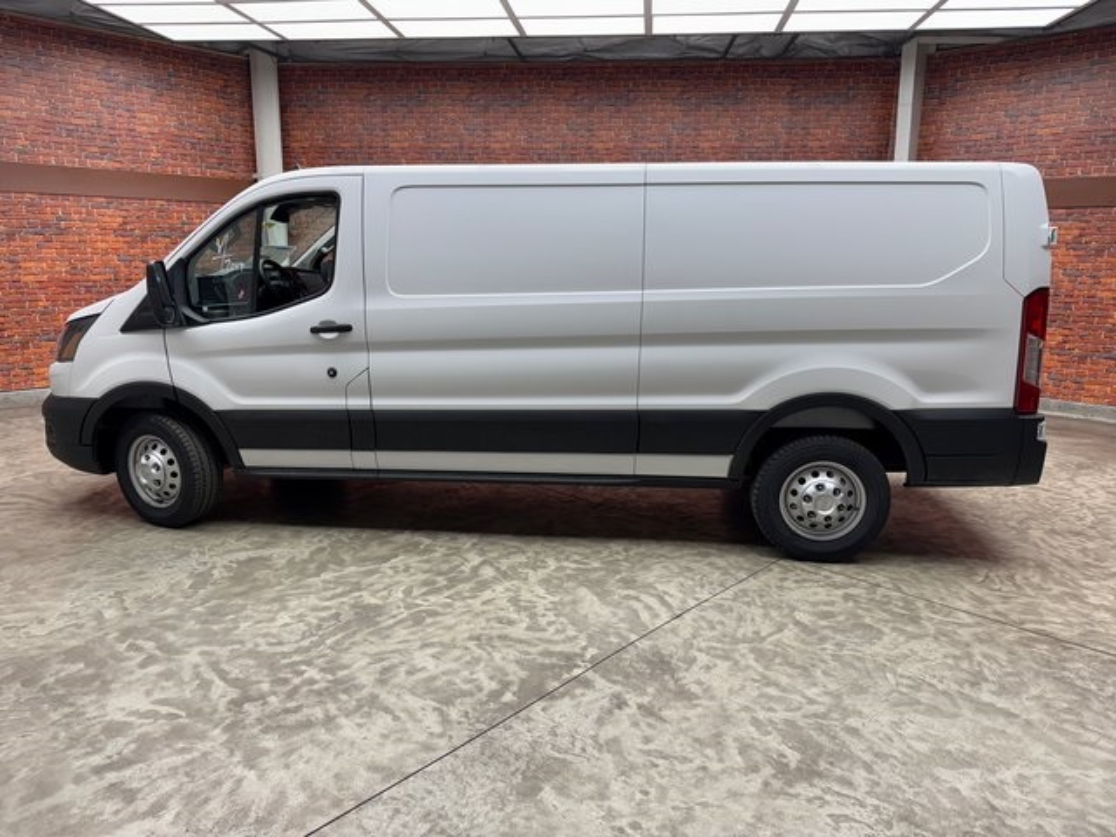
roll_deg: -0.7
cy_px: 418
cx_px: 558
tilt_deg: -12.9
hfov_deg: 71.6
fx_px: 774
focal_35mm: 24
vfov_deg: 56.8
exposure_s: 1/132
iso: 50
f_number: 1.78
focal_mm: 6.76
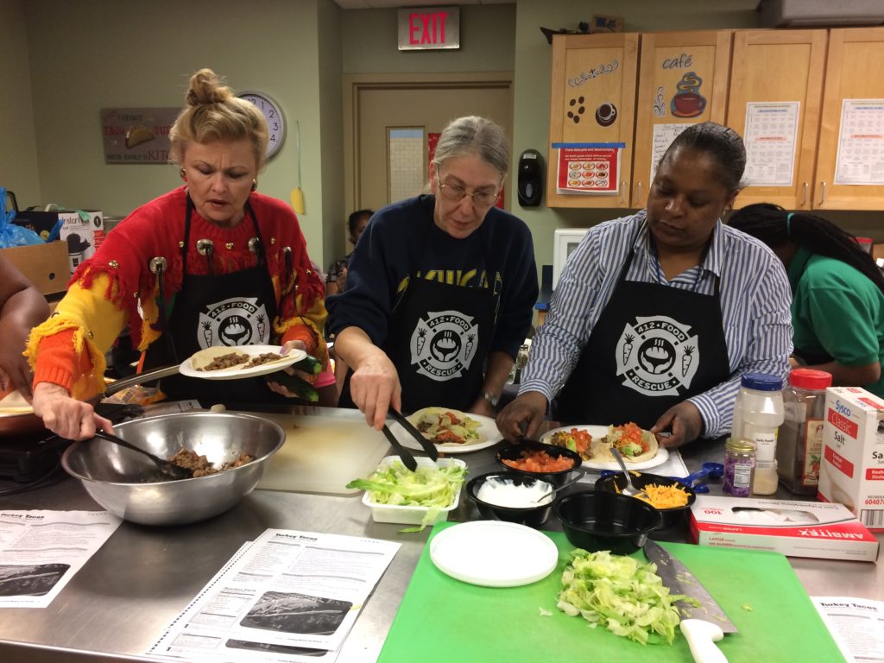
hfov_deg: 61.7
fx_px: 741
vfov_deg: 48.2
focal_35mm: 29
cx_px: 442
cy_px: 332
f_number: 2.2
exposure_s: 1/30
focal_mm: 4.15
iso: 80
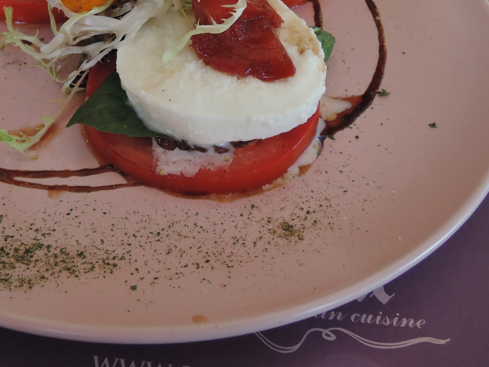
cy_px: 44
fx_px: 621
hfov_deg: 42.3
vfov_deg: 31.5
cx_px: 156
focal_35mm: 44
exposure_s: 1/30
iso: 320
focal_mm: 5.1
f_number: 2.8
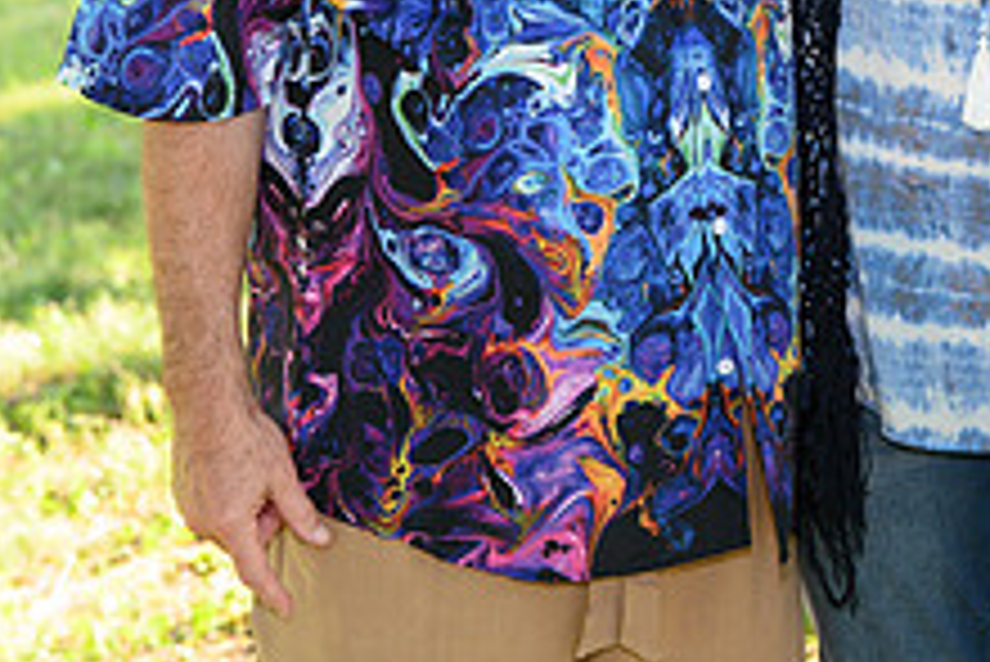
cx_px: 1012
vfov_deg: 9.9
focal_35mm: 137
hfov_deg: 14.7
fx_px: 3770
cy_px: -153
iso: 800
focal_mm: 52
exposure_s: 1/320
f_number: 3.5
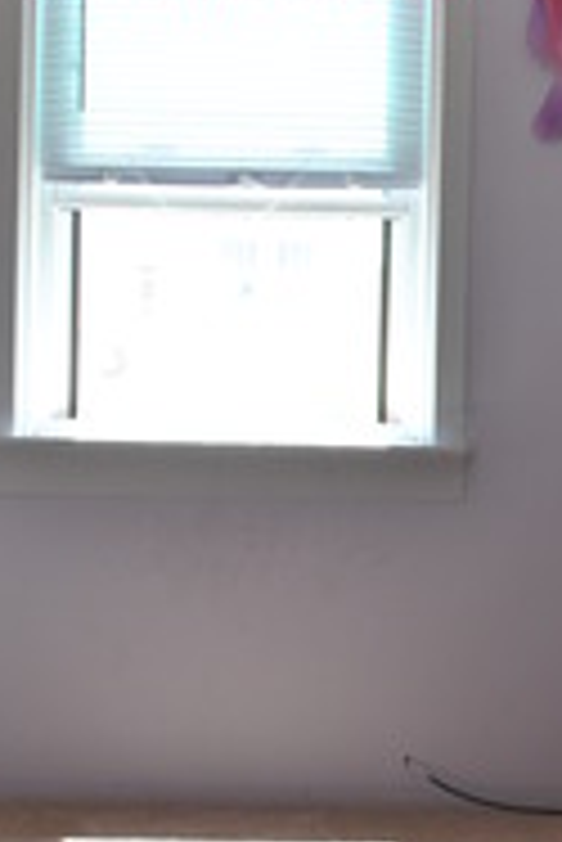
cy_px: 473
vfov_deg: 16.6
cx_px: 528
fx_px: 2875
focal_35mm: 123
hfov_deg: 11.1
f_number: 4.8
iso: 200
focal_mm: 32
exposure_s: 1/50
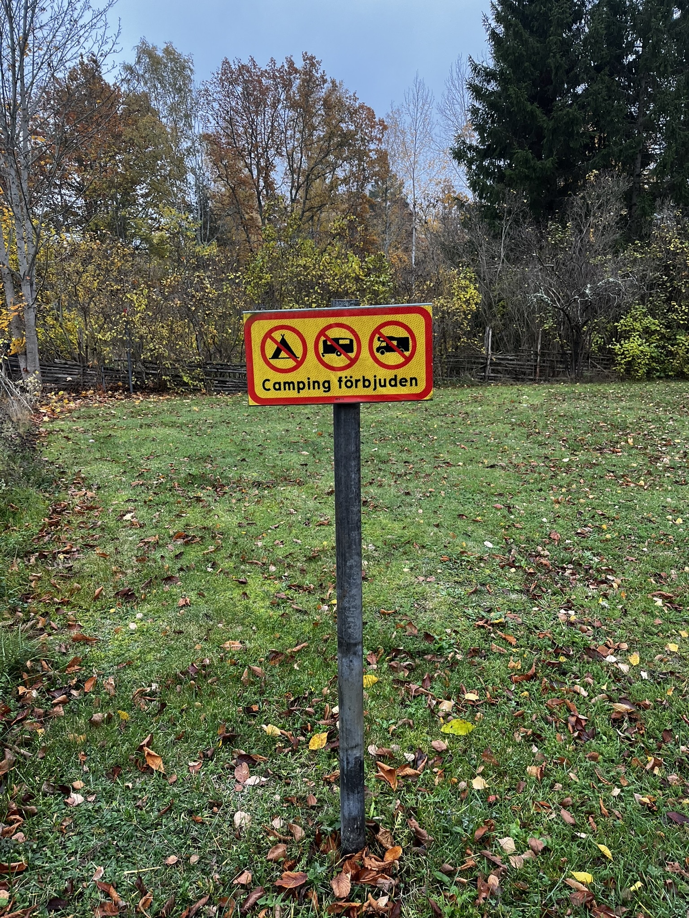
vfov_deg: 67.3
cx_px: 344
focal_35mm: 26
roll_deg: +1.9
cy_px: 459
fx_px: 690
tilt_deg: -11.3
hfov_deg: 53.1
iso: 125
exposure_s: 1/110
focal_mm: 5.1
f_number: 1.6
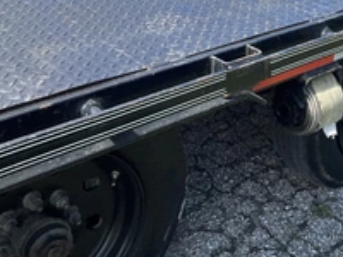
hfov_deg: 32.2
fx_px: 575
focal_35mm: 58
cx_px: 281
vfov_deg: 24.7
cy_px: 43
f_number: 1.8
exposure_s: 1/728
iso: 25
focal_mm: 3
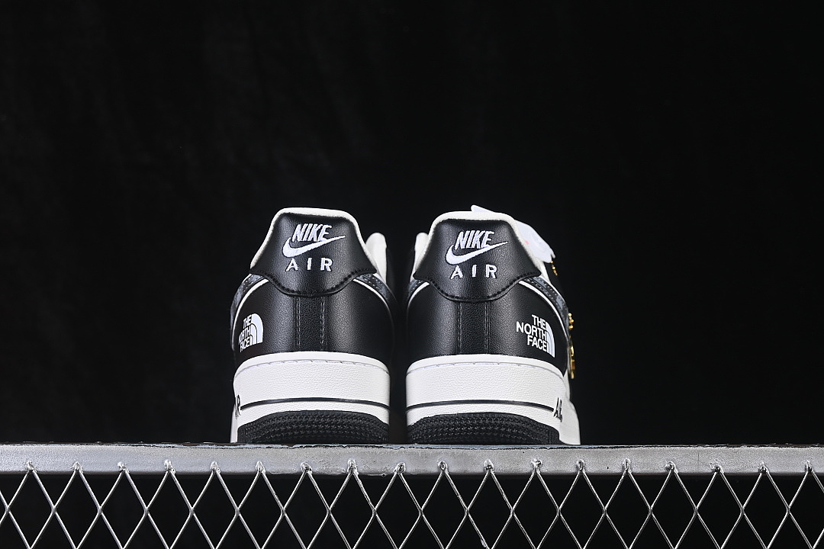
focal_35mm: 75
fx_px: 1717
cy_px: 274
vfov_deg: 18.2
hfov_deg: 27.0
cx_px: 412
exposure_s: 1/80
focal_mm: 50
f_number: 8
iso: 160
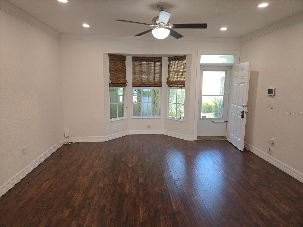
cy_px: 114
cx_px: 152
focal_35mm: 23
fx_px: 201
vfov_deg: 58.9
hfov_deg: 73.9
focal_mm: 5.4
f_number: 1.8
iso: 100
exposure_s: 1/120
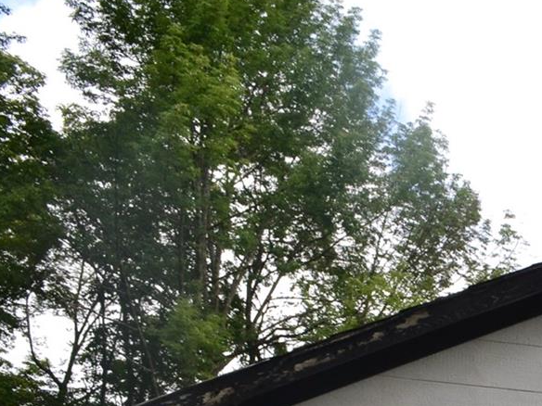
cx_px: 828
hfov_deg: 18.8
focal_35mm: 91
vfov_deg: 15.1
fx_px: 1425
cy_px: 606
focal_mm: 18
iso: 400
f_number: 10
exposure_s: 1/200
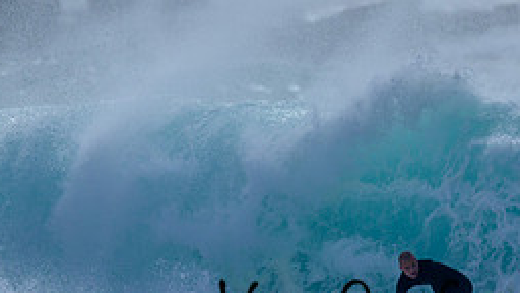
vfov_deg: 0.6
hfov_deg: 1.1
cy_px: 294
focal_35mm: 1898
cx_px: 429
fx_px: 26170
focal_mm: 800
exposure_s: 1/3200
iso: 200
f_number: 6.3
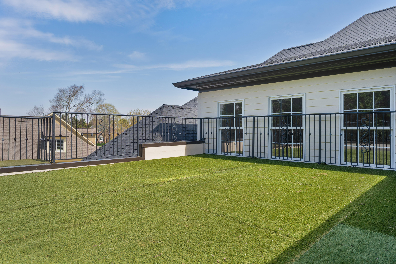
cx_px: 198
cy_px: 132
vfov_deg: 55.1
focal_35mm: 23
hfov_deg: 76.1
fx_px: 253
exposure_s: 1/500
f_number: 7.1
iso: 320
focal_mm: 23
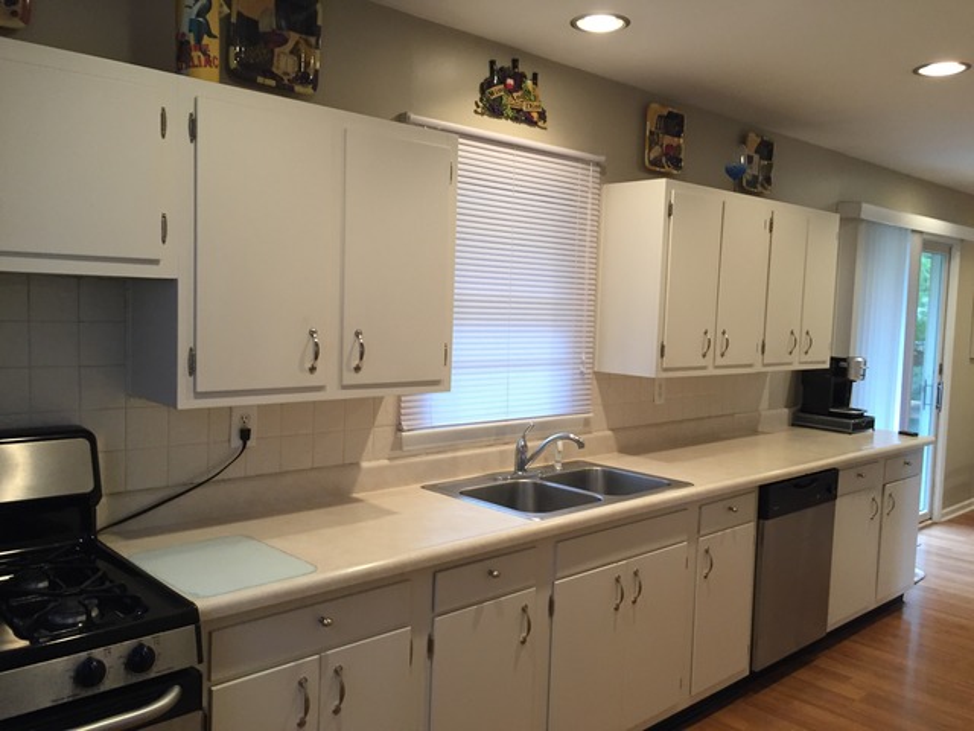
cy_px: 366
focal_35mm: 29
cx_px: 487
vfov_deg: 48.2
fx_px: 816
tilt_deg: -5.4
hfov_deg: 61.7
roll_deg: -2.4
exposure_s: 1/30
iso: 125
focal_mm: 4.15
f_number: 2.2
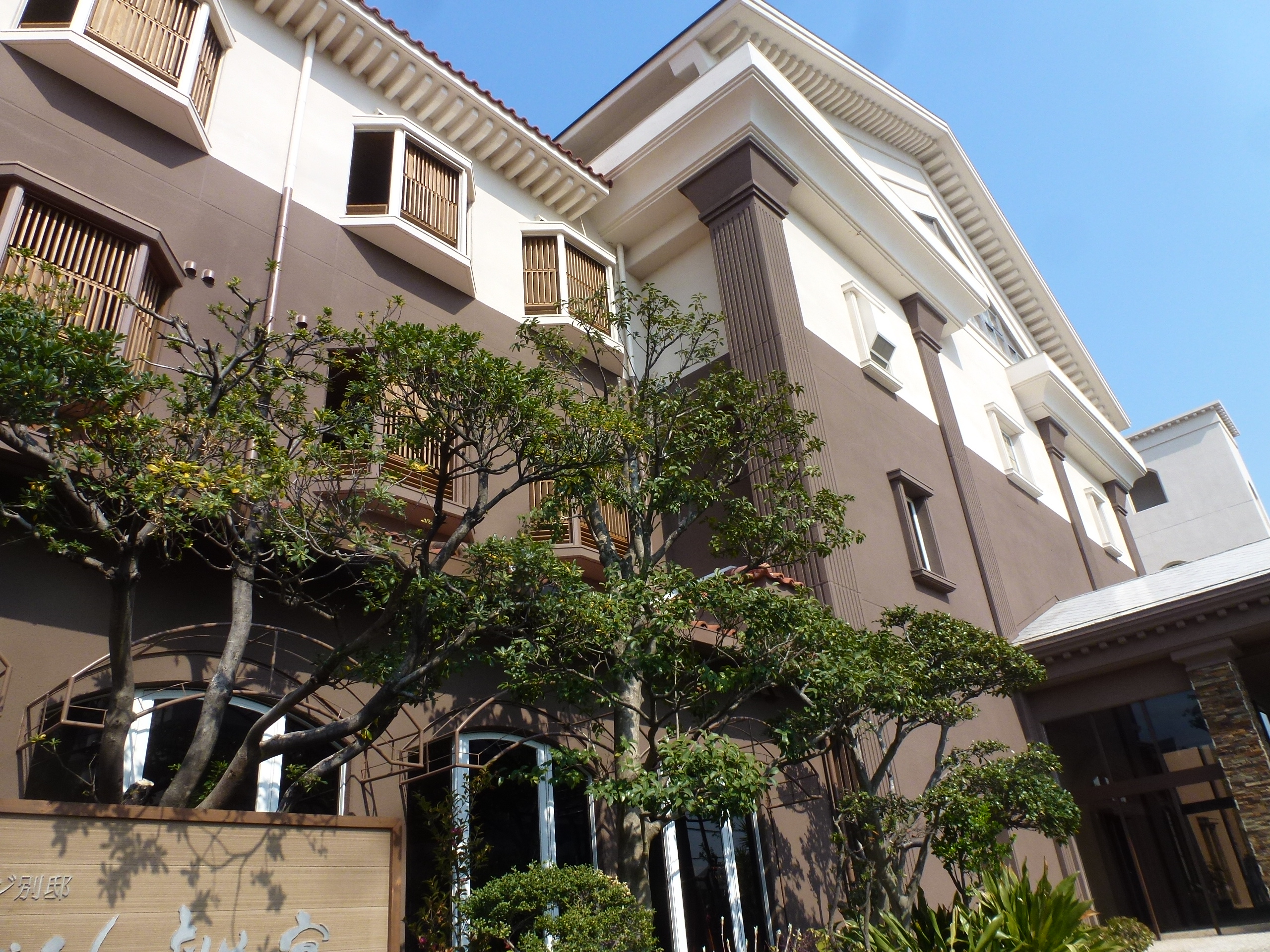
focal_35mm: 24
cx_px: 635
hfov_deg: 71.6
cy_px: 476
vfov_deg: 56.8
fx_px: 881
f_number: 4
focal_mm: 4.3
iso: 100
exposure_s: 1/500
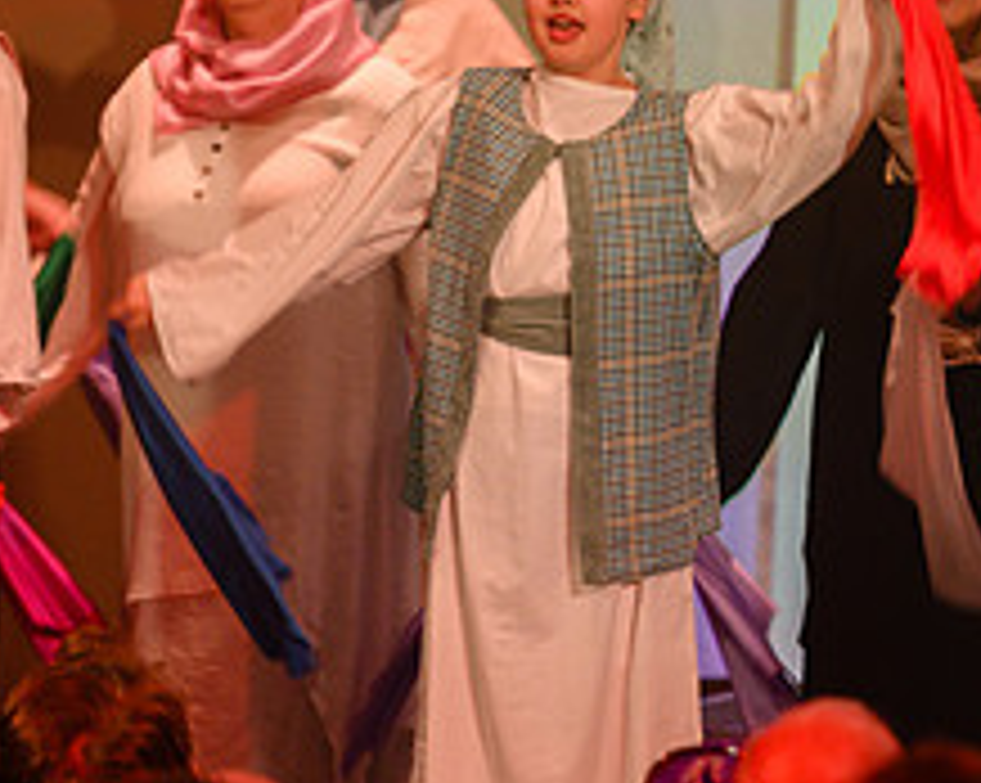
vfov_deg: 3.5
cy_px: -34
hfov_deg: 4.4
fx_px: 12705
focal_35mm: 438
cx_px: 1066
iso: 640
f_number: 2.8
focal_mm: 175
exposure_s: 1/200
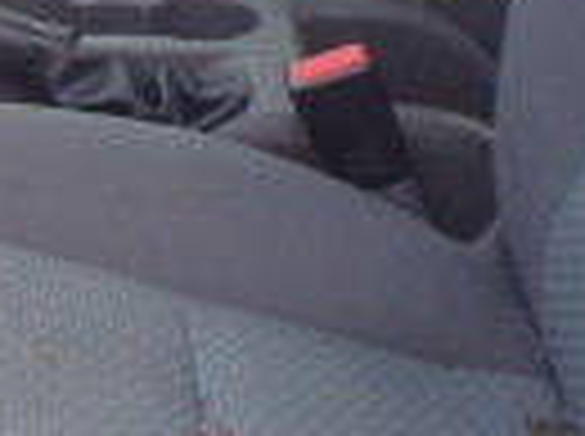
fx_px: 2328
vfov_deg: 10.1
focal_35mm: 138
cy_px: -355
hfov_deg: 13.4
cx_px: -333
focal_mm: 5
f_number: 3.9
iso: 125
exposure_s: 1/160
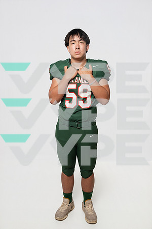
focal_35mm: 33
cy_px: 114
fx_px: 208
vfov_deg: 57.5
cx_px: 76
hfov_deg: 40.2
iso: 500
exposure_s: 1/160
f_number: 8
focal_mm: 32.8
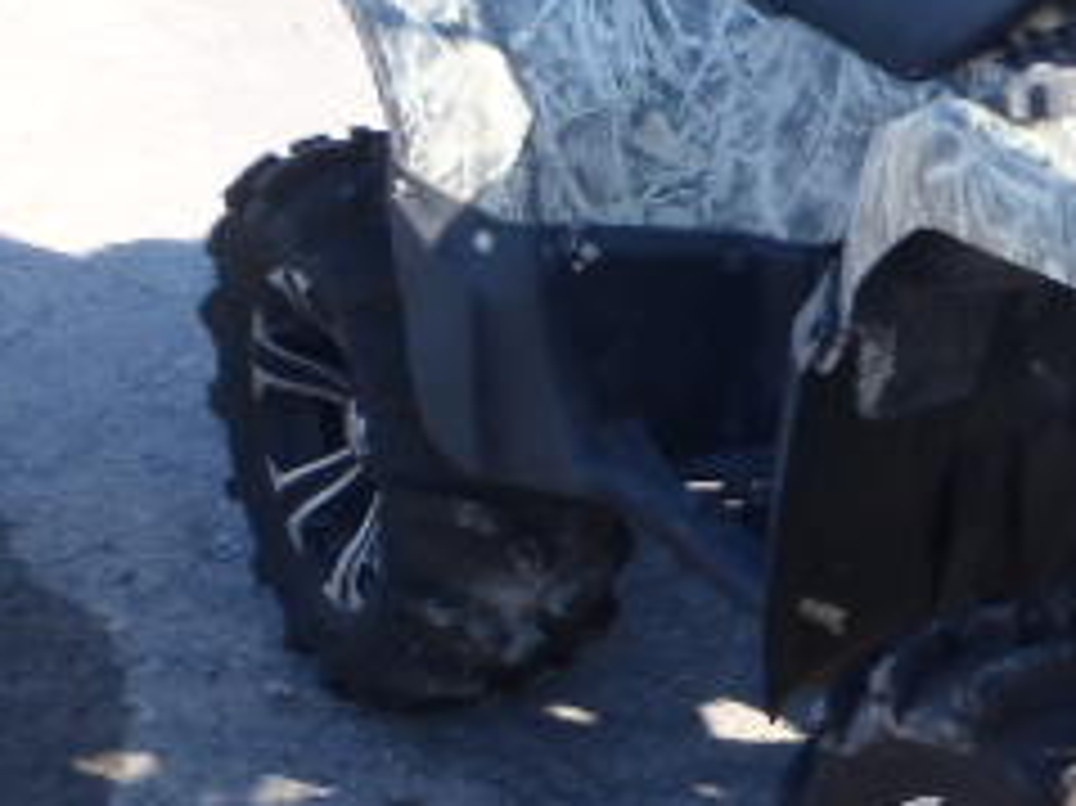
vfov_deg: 19.6
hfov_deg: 24.1
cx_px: 1220
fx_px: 2330
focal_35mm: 75
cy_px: 491
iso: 80
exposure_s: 1/125
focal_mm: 5
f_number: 4.5
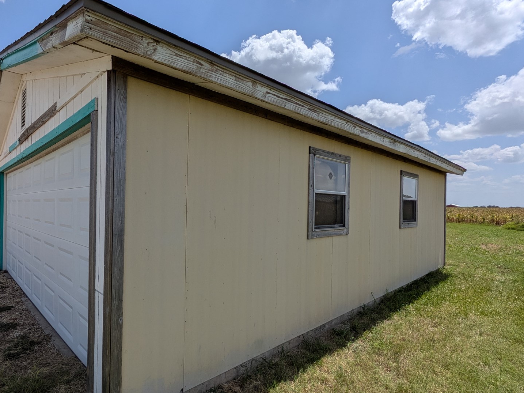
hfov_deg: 80.0
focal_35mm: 20
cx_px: 192
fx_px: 303
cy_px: 203
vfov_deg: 65.9
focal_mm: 1.85
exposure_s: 1/3704
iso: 49
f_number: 2.2
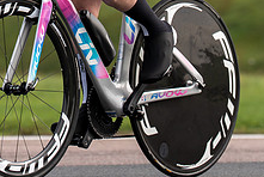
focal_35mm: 592
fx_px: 4347
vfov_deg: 2.3
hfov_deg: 3.5
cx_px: 13
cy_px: -45
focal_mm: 146
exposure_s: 1/1000
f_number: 3.5
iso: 125
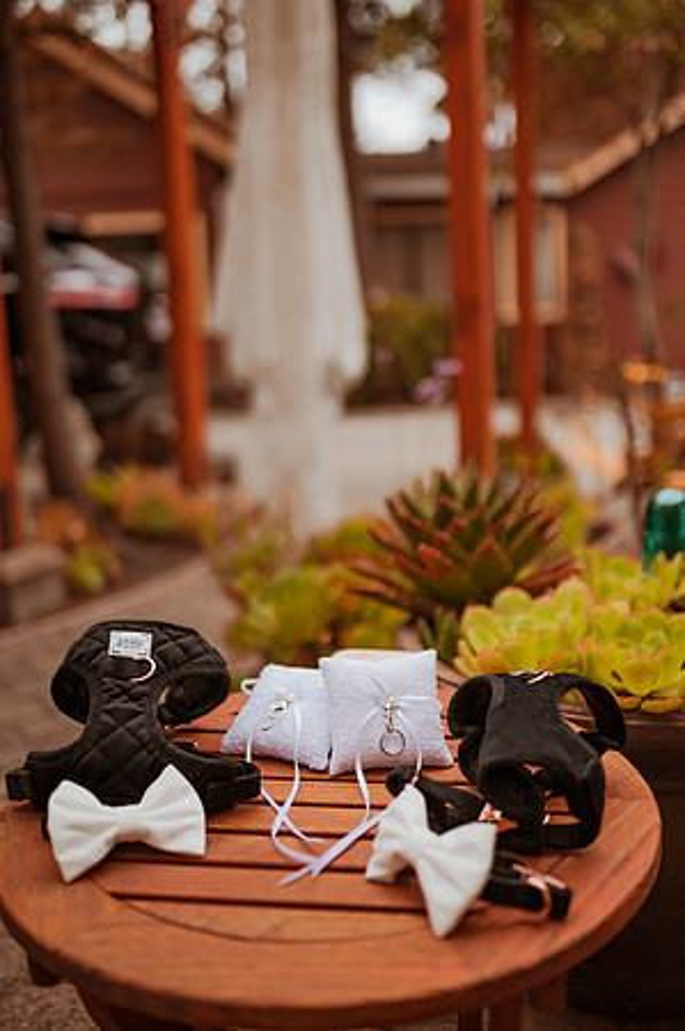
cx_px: 342
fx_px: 1001
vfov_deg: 54.5
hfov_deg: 37.8
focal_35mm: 35
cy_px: 516
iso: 250
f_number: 1.4
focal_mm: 35
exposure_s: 1/6400
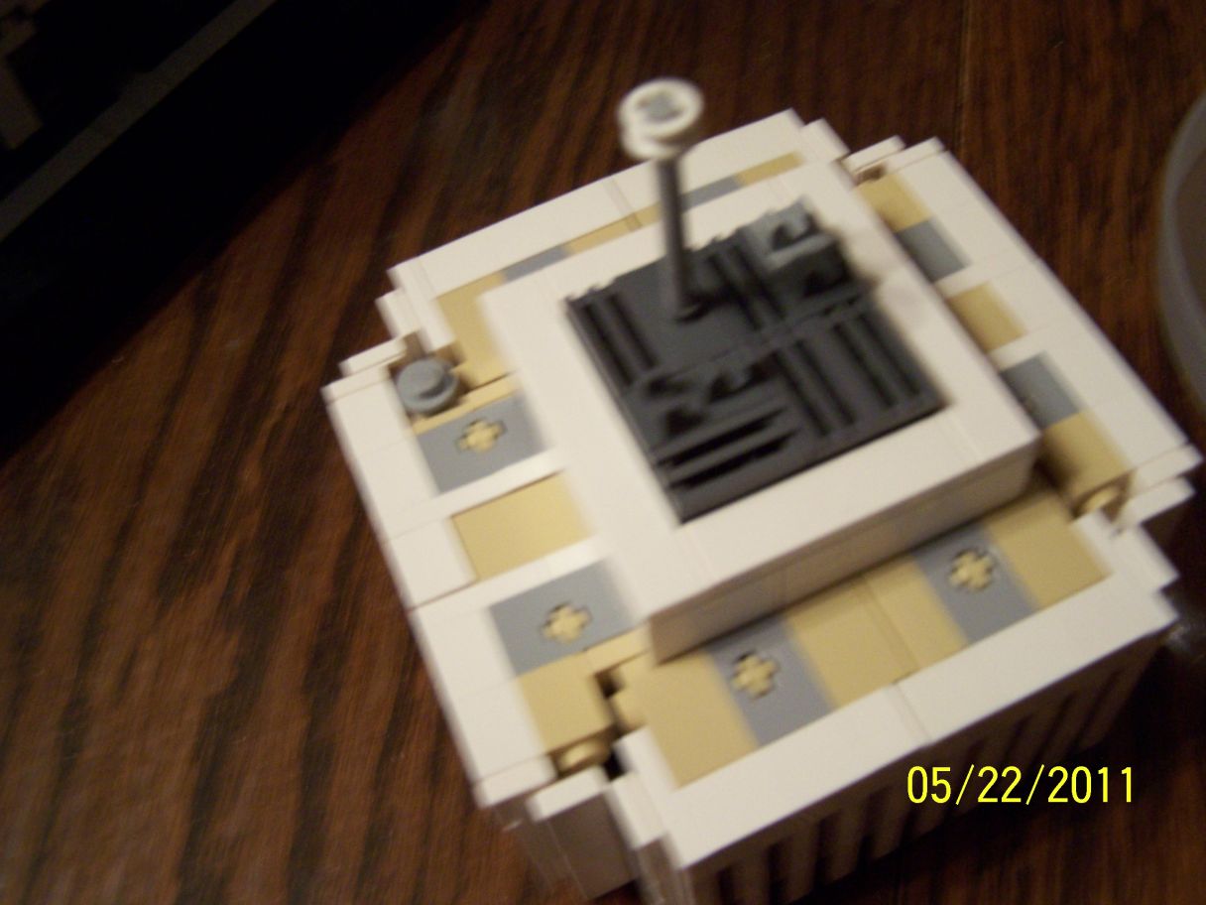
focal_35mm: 38
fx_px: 1324
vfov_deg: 37.7
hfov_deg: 49.0
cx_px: 603
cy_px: 452
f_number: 2.8
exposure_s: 1/8
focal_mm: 6.3
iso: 140
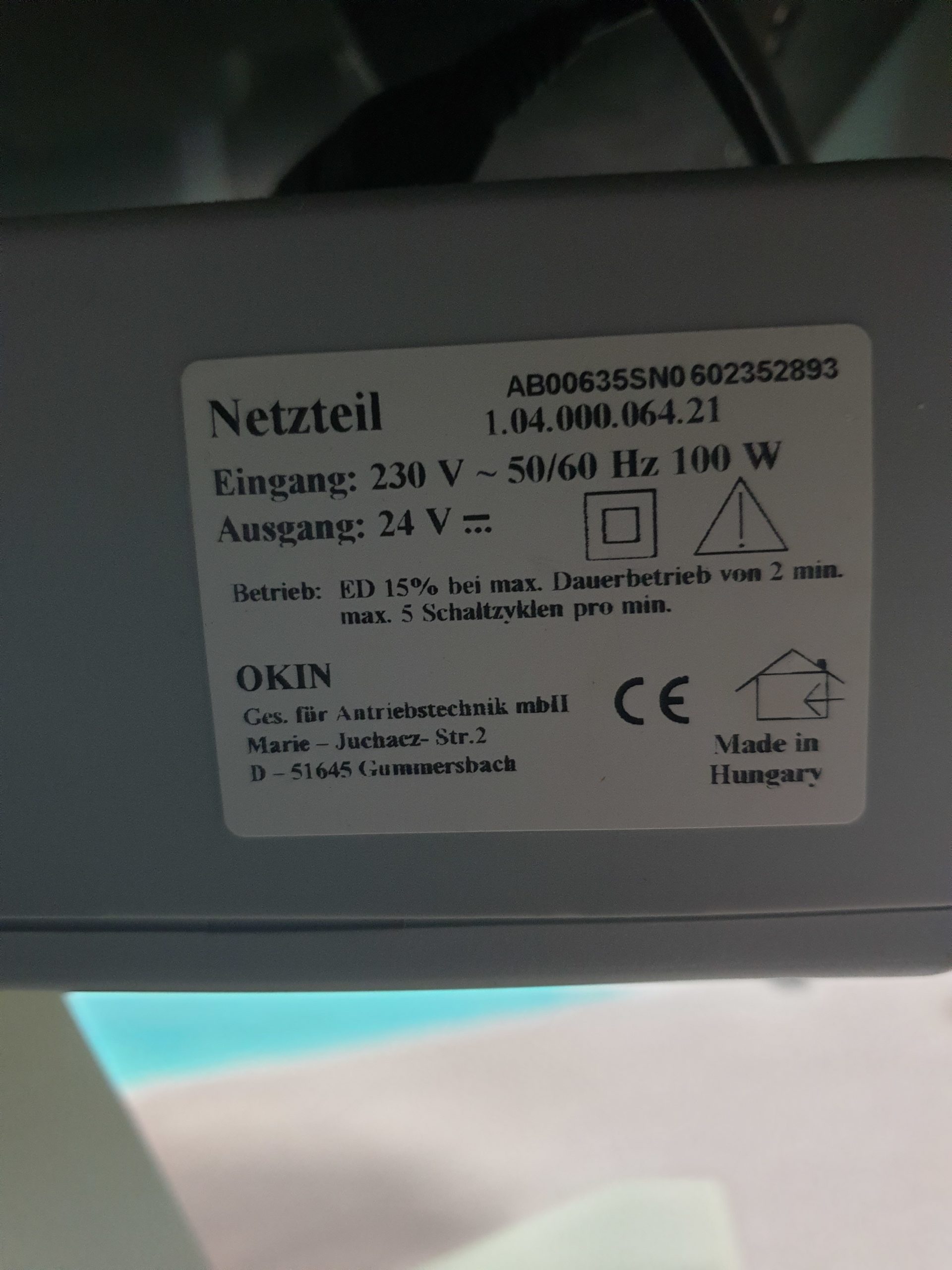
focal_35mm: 26
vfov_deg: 67.3
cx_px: 476
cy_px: 635
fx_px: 953
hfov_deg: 53.1
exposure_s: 1/33
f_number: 1.5
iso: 320
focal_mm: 4.3
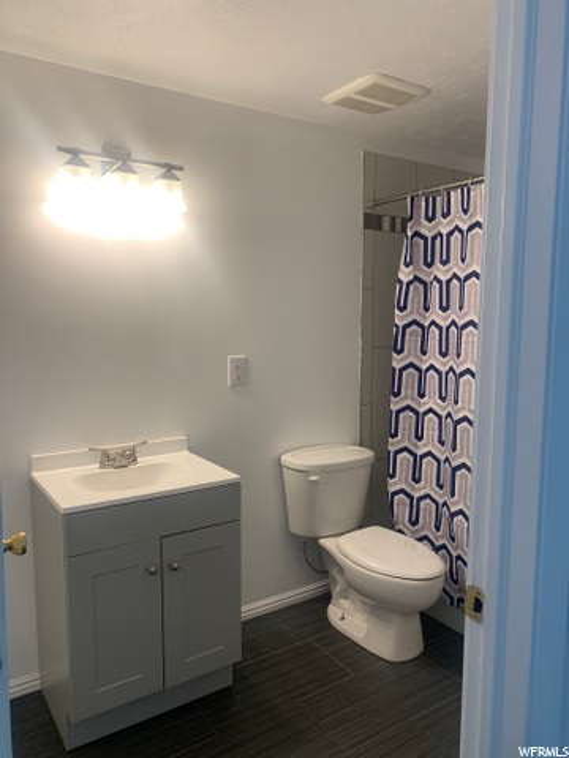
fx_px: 570
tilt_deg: -3.9
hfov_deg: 53.1
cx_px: 284
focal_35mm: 26
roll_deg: +0.0
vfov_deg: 67.3
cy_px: 379
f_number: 1.8
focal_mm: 4.25
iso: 100
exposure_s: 1/102
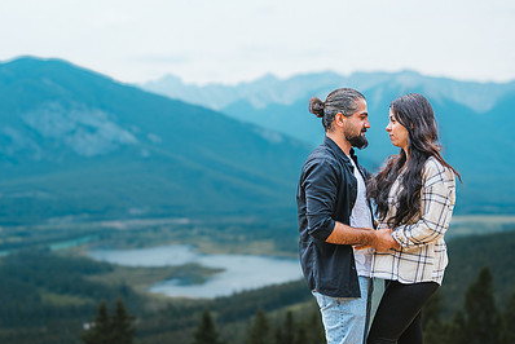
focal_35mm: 51
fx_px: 730
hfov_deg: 38.8
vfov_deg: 26.3
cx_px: 228
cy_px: 248
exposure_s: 1/2500
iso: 200
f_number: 2.8
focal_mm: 35
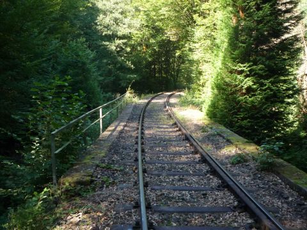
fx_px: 284
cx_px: 154
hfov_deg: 56.8
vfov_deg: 44.2
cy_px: 115
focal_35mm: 32
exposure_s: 1/125
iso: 200
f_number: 3.3
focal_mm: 5.2
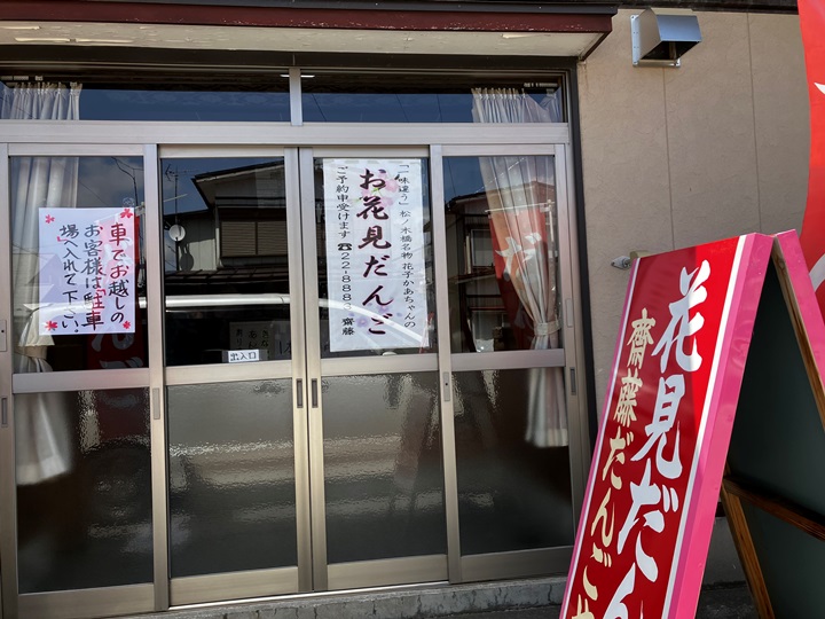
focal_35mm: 28
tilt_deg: +3.2
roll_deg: +3.4
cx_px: 412
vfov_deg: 49.7
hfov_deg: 63.4
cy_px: 310
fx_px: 667
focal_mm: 3.99
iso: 32
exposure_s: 1/615
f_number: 1.8
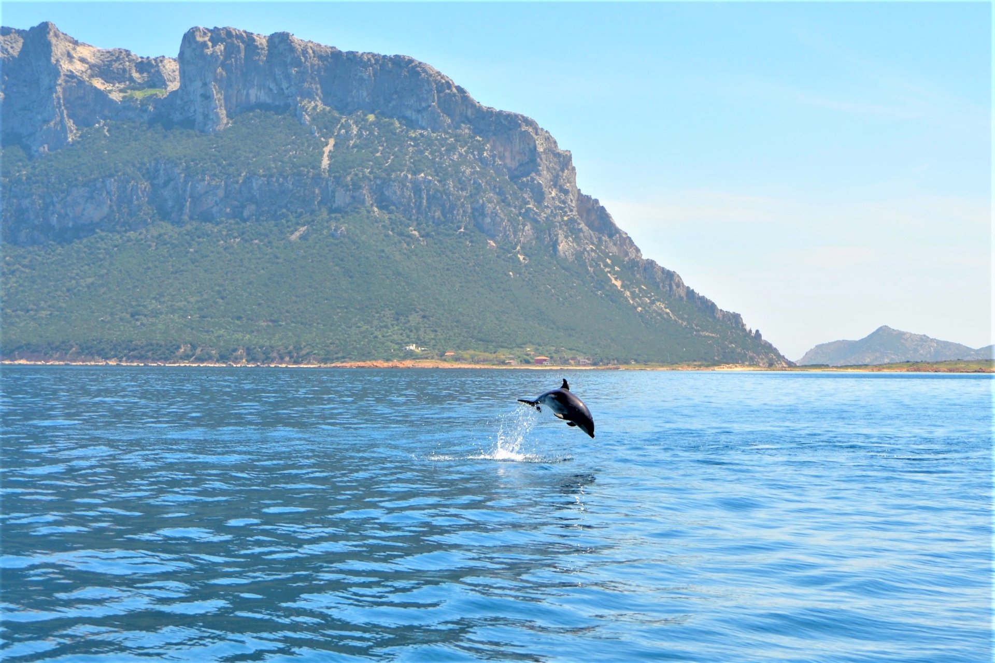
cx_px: 498
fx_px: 1105
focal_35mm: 40
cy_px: 332
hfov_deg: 48.5
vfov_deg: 33.4
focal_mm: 40
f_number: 8
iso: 100
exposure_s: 1/320
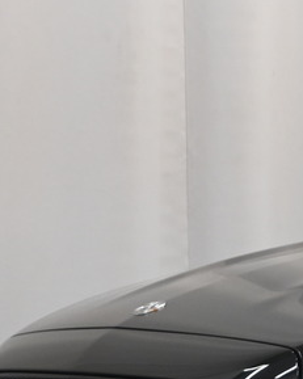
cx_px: 842
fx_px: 2702
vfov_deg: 8.0
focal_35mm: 241
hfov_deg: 6.0
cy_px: 410
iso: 360
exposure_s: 1/50
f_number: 4.8
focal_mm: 30.5
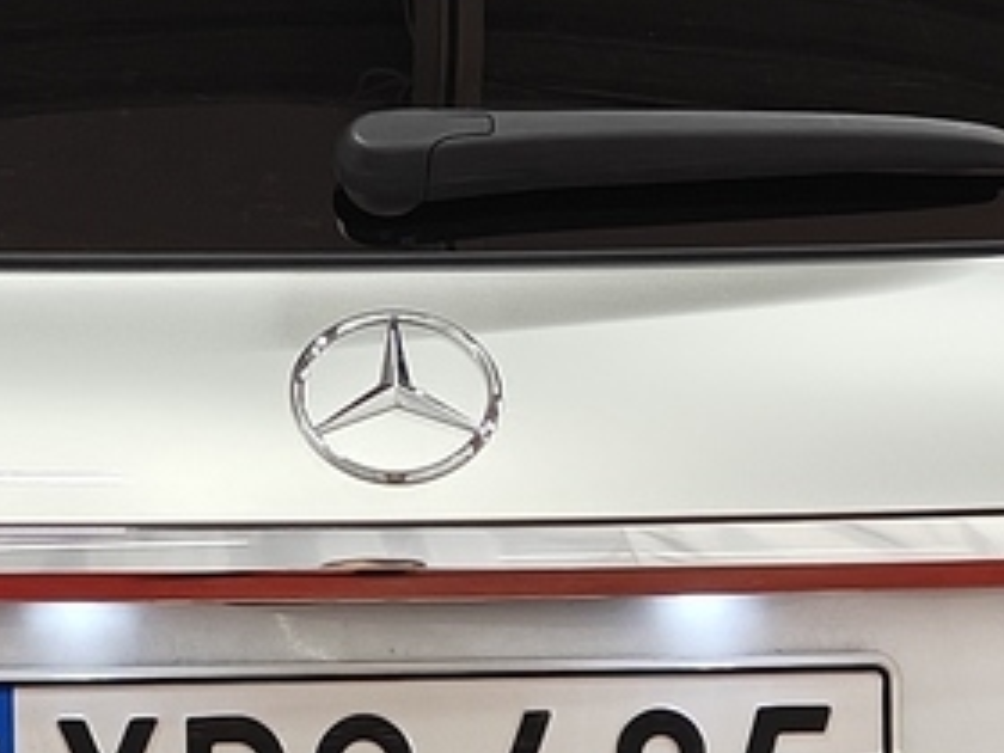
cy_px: 850
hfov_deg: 13.2
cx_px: 409
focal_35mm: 149
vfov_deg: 9.8
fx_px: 4322
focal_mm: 5.59
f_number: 1.8
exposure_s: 1/88
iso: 64
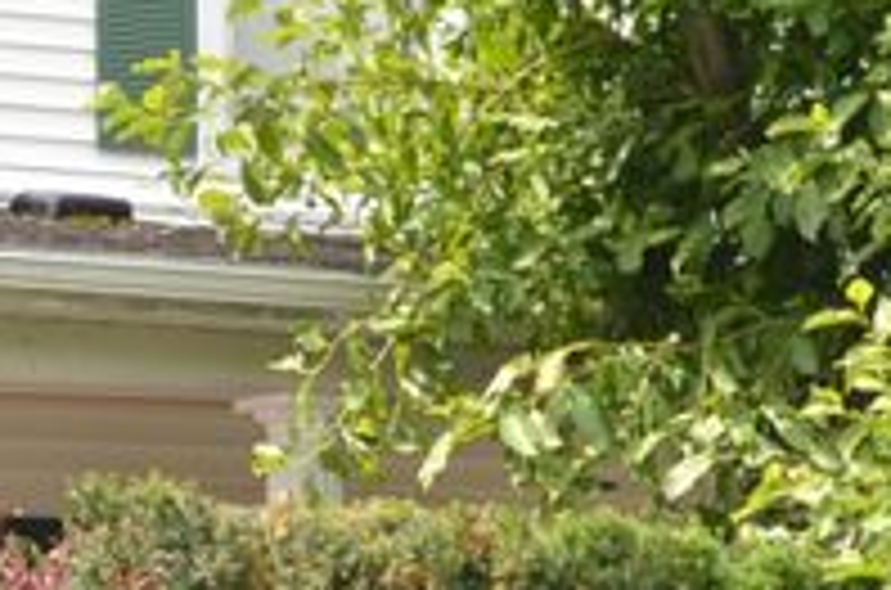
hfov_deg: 9.9
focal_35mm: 205
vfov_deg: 6.6
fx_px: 5062
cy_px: 565
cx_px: -225
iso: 100
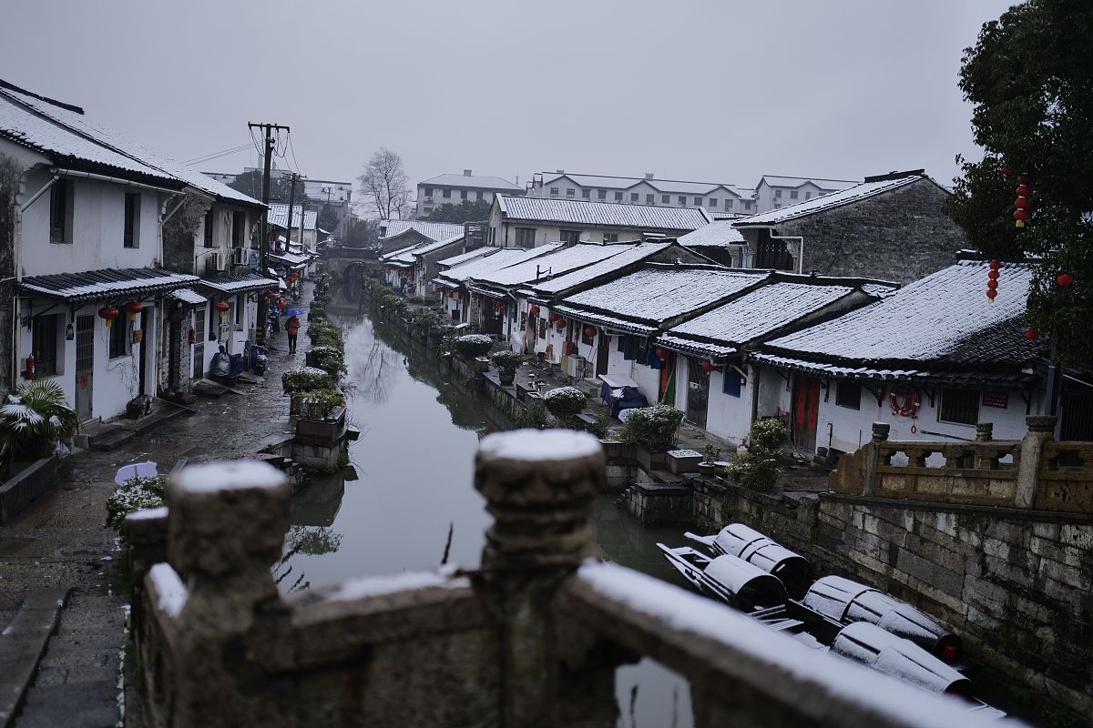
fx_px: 1063
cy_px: 364
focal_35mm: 35
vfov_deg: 37.9
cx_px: 546
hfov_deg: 54.4
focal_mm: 35
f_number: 1.4
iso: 200
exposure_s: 1/1000
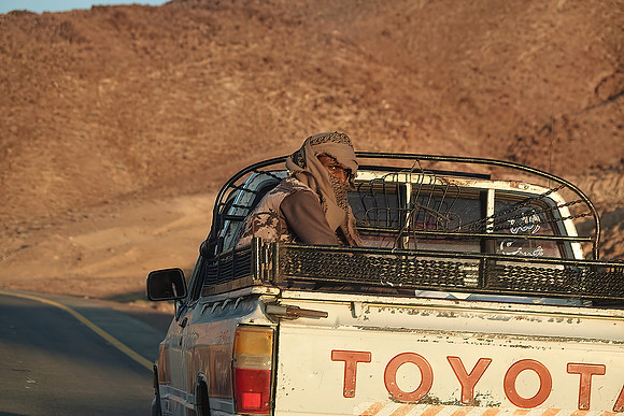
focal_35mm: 159
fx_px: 2757
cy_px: 208
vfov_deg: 8.6
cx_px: 312
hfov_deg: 12.9
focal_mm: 58.29
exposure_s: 1/250
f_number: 4
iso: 100
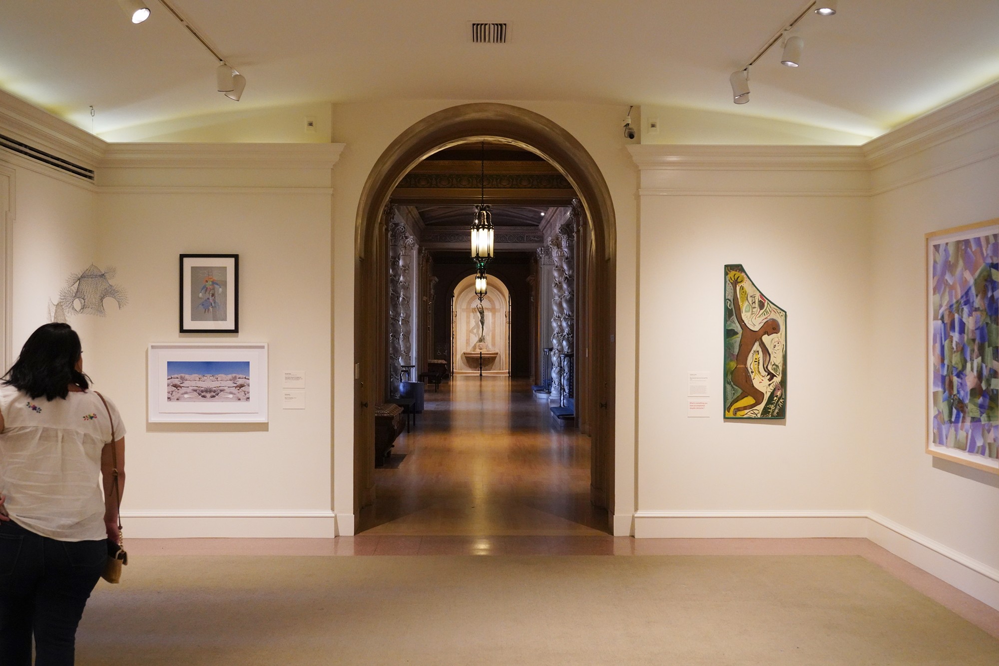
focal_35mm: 42
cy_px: 333
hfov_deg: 46.4
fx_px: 1166
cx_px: 500
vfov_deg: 31.9
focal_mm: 42
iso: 6400
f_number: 7.1
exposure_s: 1/100
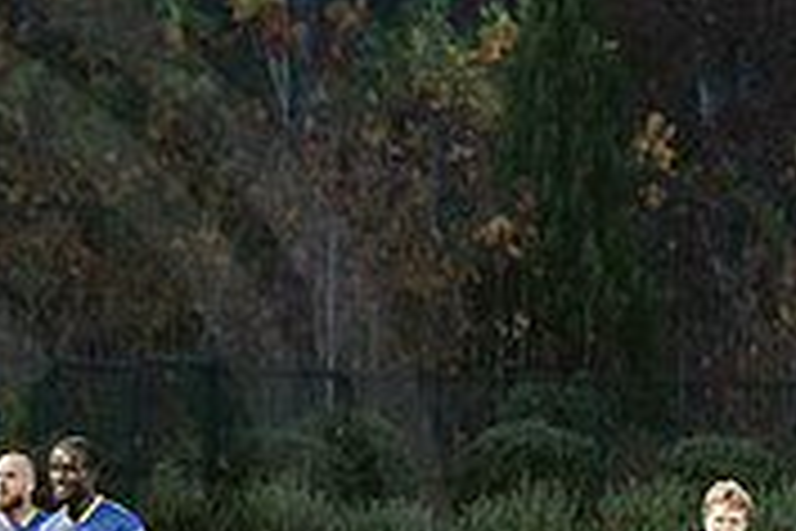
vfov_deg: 2.1
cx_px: -337
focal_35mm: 656
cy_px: 646
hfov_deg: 3.1
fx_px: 14504
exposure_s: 1/250
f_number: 2.8
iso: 1600
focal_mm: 200
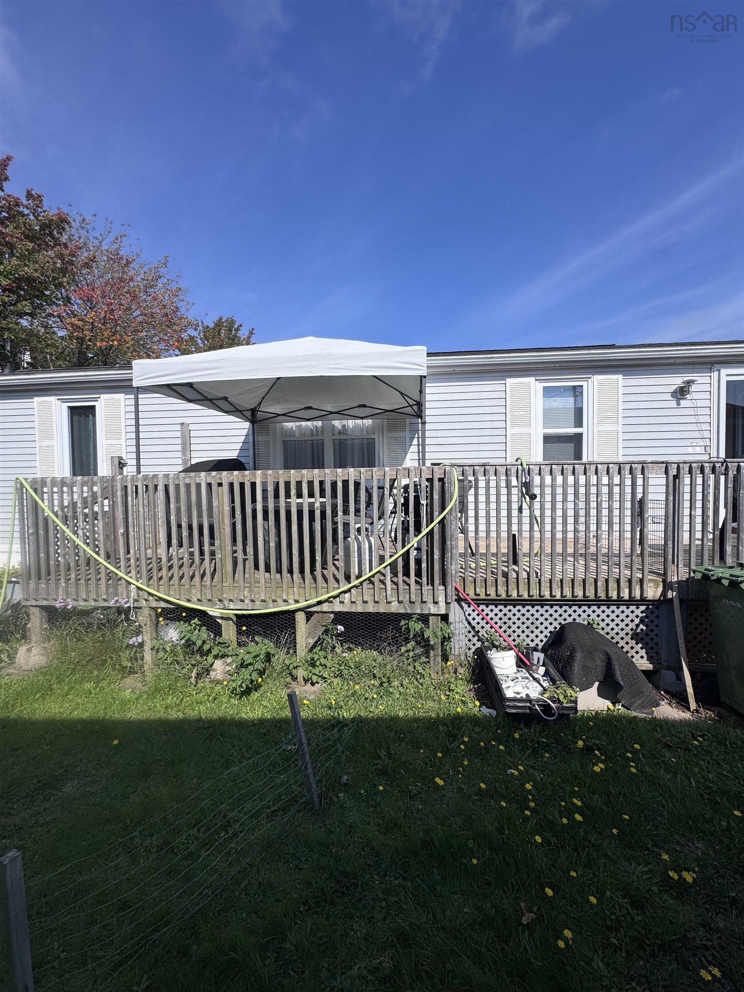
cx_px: 372
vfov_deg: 102.1
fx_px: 401
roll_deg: -0.1
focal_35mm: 14
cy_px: 496
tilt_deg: -0.4
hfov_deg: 85.7
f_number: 2.2
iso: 50
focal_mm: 2.22
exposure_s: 1/2770
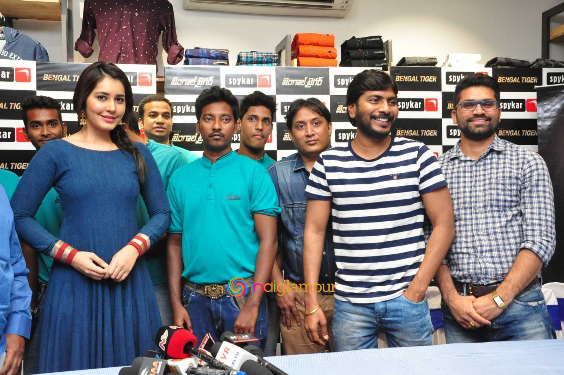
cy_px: 188
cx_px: 282
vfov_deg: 34.1
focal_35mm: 39
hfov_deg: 49.6
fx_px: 610
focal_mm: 26
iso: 1600
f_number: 6.3
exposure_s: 1/125
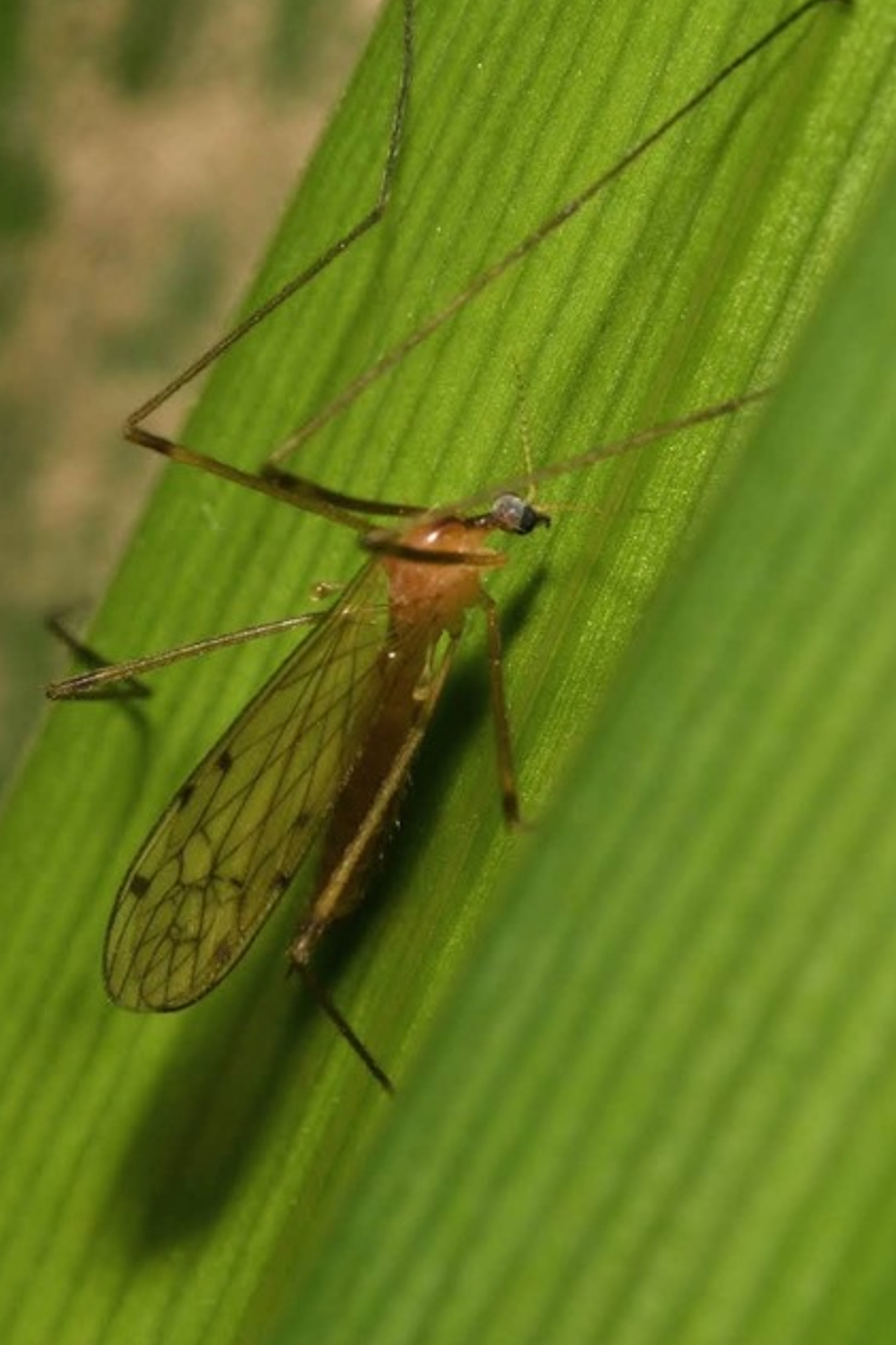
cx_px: 447
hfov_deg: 8.6
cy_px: 666
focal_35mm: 160
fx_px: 5958
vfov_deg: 12.9
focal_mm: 105
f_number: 29
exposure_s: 1/60
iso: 100
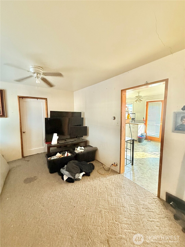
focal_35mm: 14
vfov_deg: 102.1
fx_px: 100
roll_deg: -0.6
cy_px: 124
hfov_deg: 85.7
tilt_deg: -5.7
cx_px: 92
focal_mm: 2.22
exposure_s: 1/60
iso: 500
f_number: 2.2
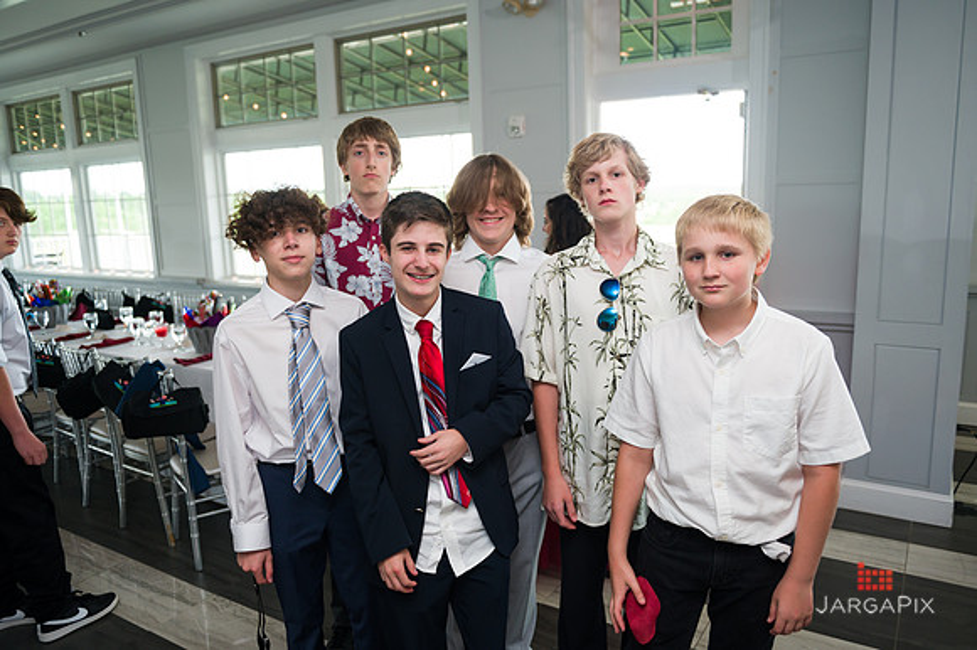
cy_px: 325
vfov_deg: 47.9
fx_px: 732
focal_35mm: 27
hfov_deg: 67.4
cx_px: 488
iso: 400
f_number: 3.2
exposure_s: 1/200
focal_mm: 27
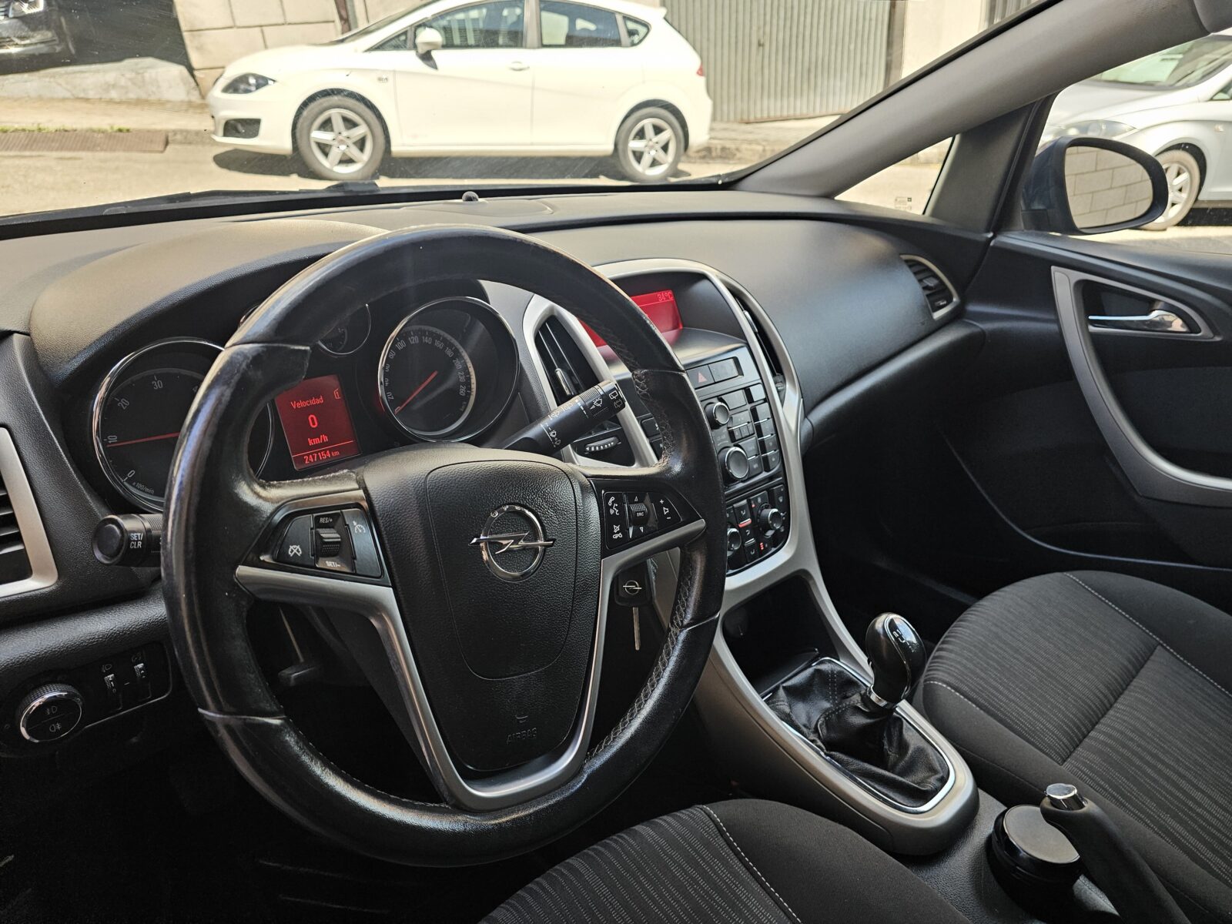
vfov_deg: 58.9
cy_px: 462
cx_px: 616
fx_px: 819
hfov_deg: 73.9
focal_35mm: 23
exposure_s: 1/180
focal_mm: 6.3
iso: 50
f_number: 1.7
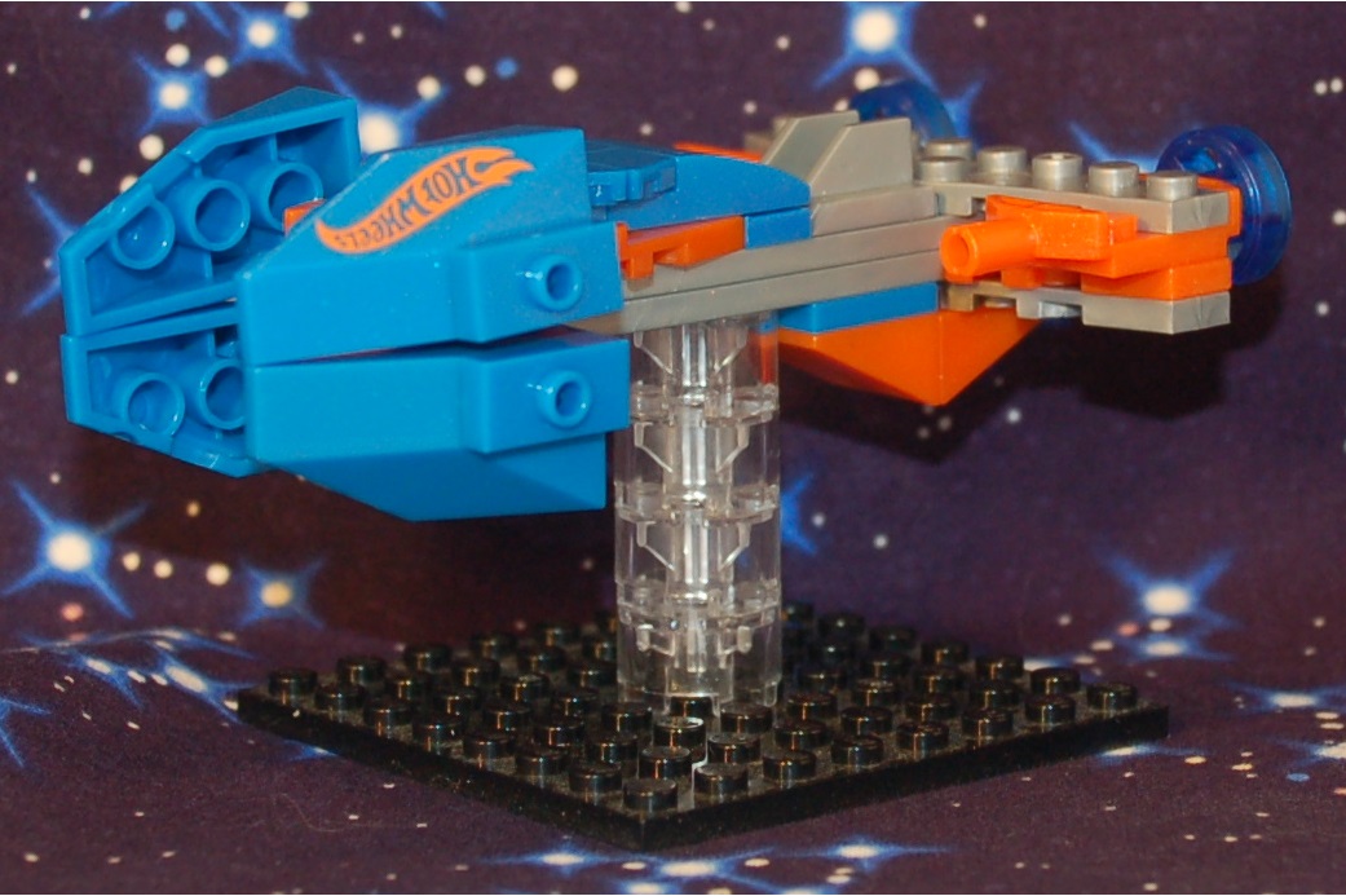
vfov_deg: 28.9
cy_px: 448
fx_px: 1738
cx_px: 673
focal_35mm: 46
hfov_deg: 42.3
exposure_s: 1/60
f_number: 4.2
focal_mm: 31
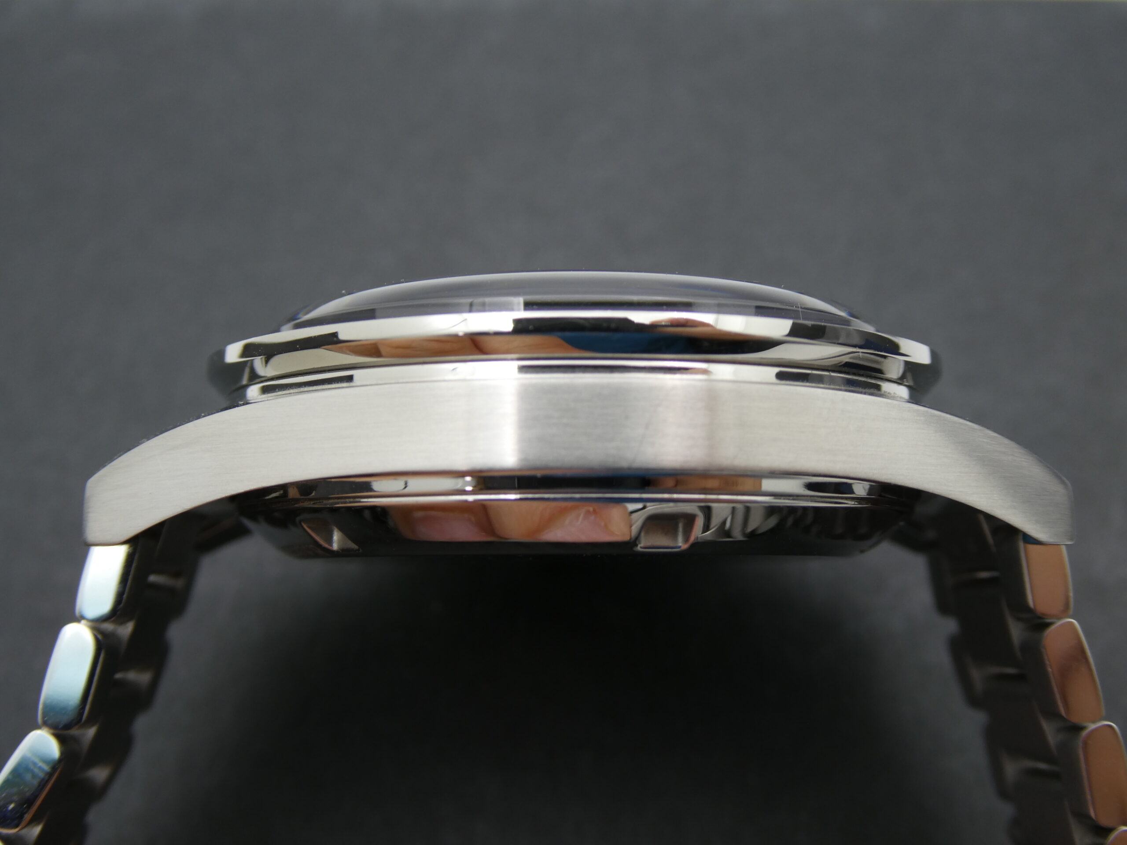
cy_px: 422
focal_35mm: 50
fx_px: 1628
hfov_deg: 38.2
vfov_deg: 29.1
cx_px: 564
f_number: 4.1
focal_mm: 9
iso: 80
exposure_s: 1/100
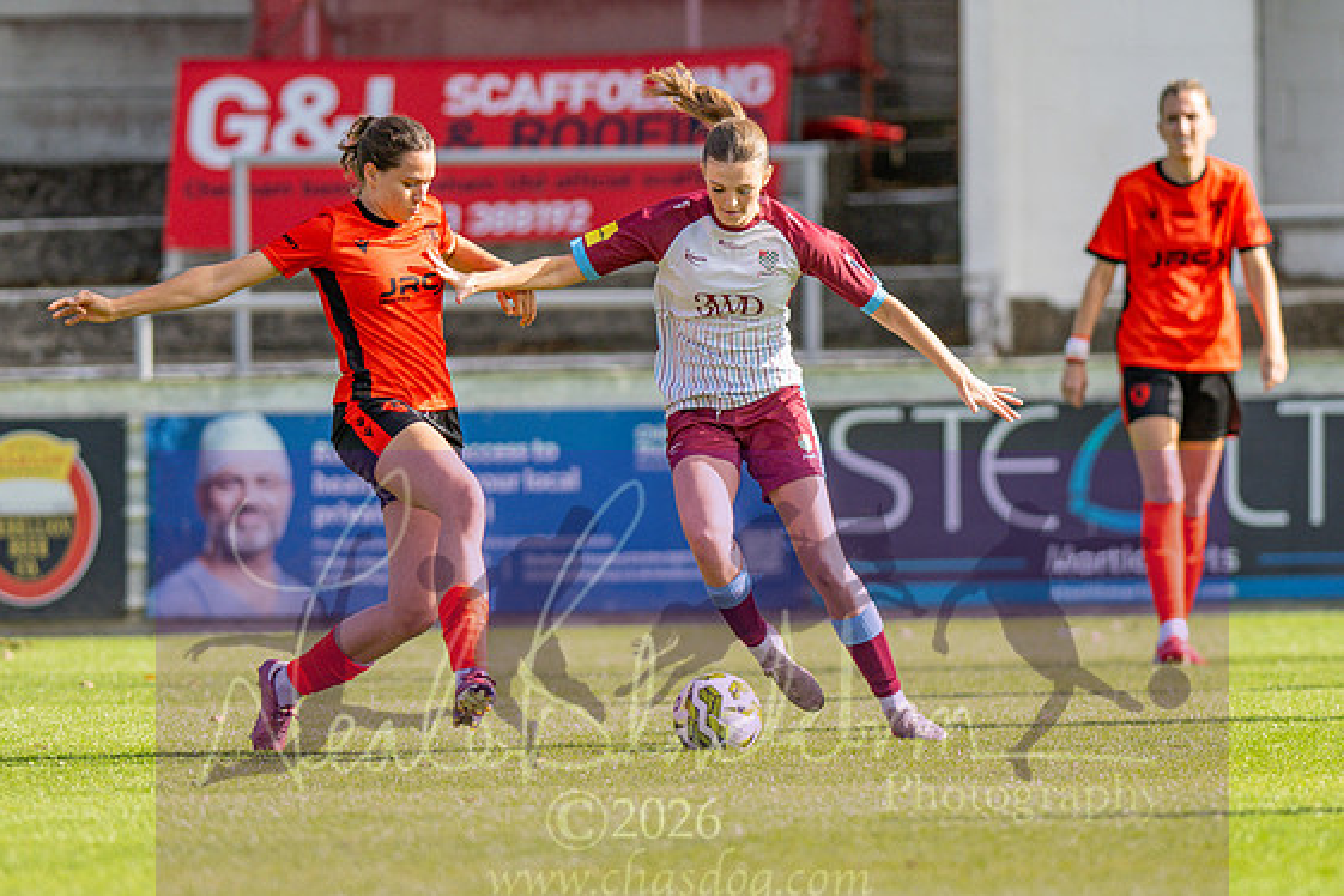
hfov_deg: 3.8
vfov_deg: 2.5
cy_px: 424
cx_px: 672
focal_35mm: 542
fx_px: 20233
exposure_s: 1/3200
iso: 200
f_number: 2.8
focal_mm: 300
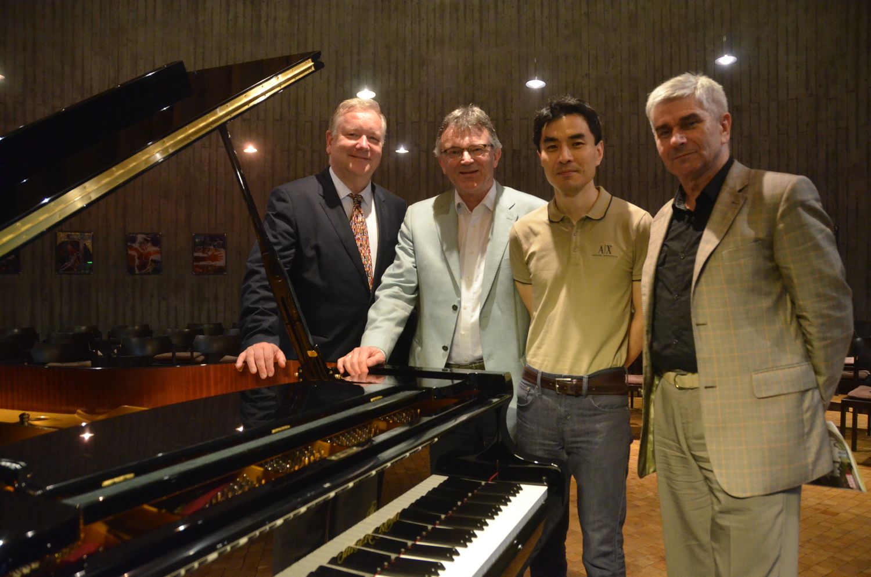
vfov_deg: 47.8
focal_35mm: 27
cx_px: 436
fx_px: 652
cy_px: 288
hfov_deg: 67.5
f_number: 4
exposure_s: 1/60
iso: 3200
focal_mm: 18
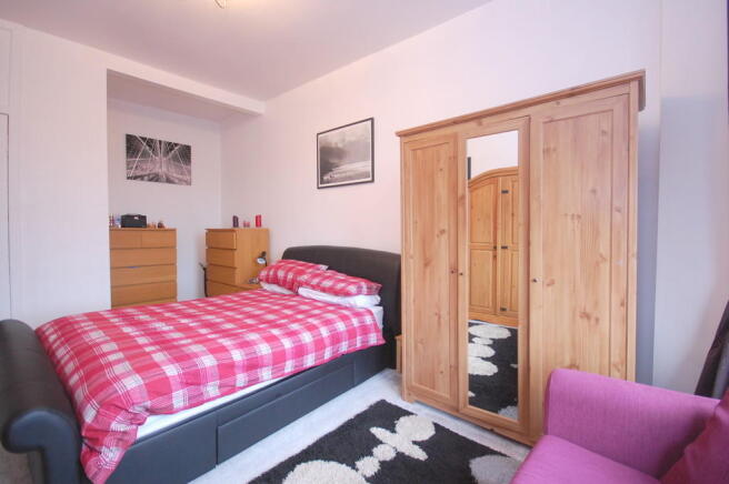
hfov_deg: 100.4
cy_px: 242
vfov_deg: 77.2
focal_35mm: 15
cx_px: 364
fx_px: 303
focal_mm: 10
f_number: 4
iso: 800
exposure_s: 1/30
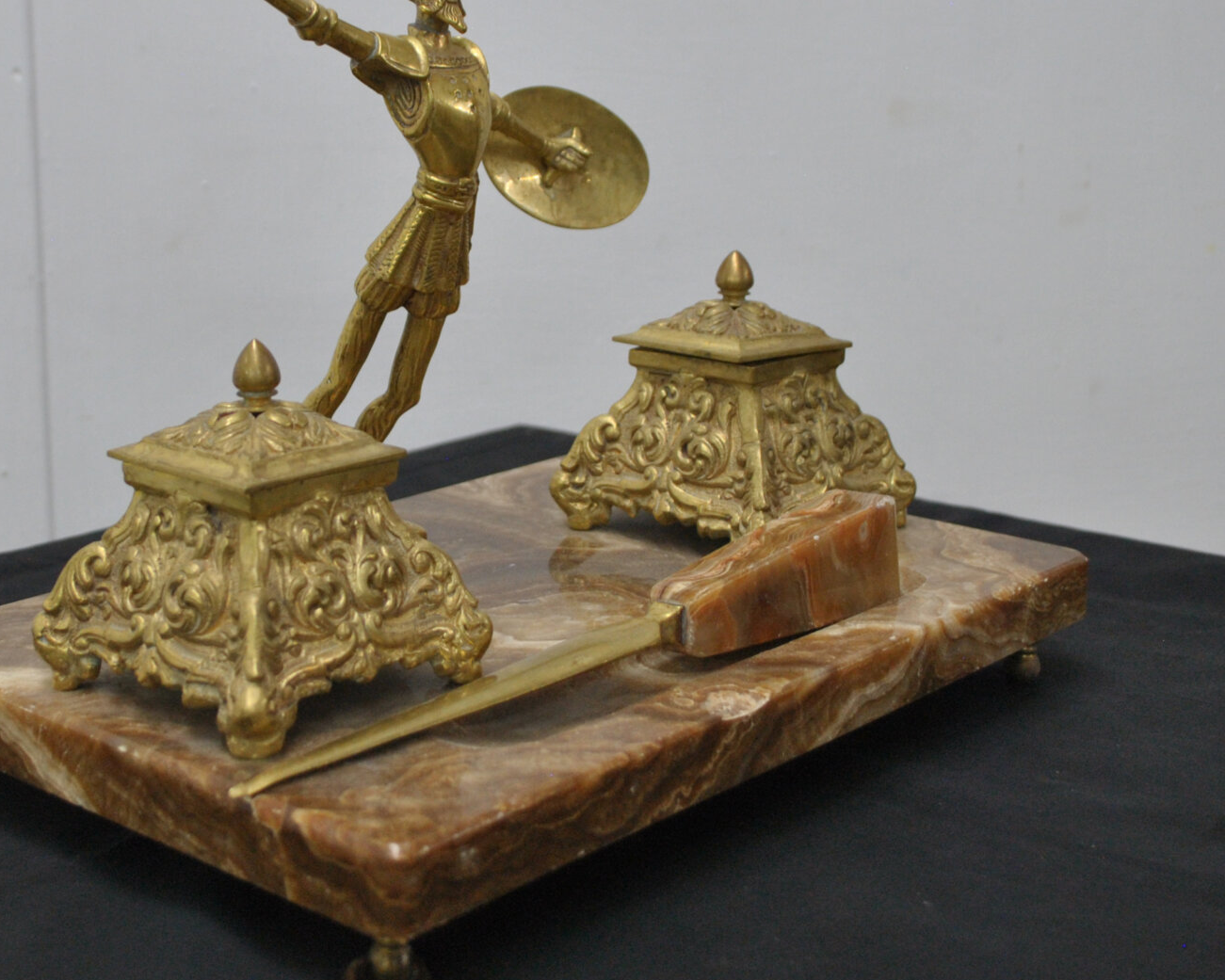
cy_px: 317
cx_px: 374
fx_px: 2212
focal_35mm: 61
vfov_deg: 24.8
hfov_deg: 30.6
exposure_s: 1/40
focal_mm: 22
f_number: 3.8
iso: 400
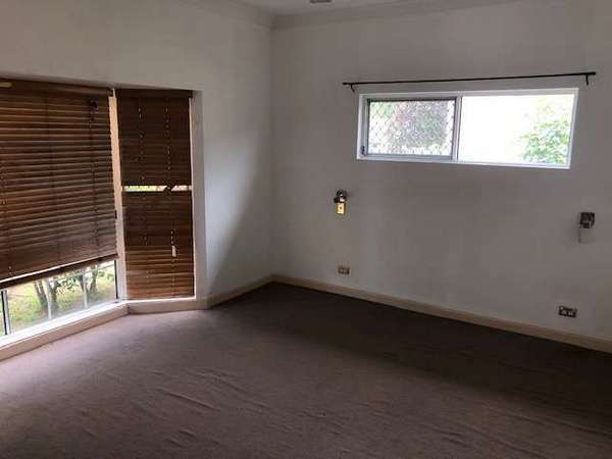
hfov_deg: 63.4
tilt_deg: -11.5
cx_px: 306
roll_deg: -0.4
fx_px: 495
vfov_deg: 49.7
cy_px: 230
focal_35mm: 28
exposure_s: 1/35
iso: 20
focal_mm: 4
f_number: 1.8
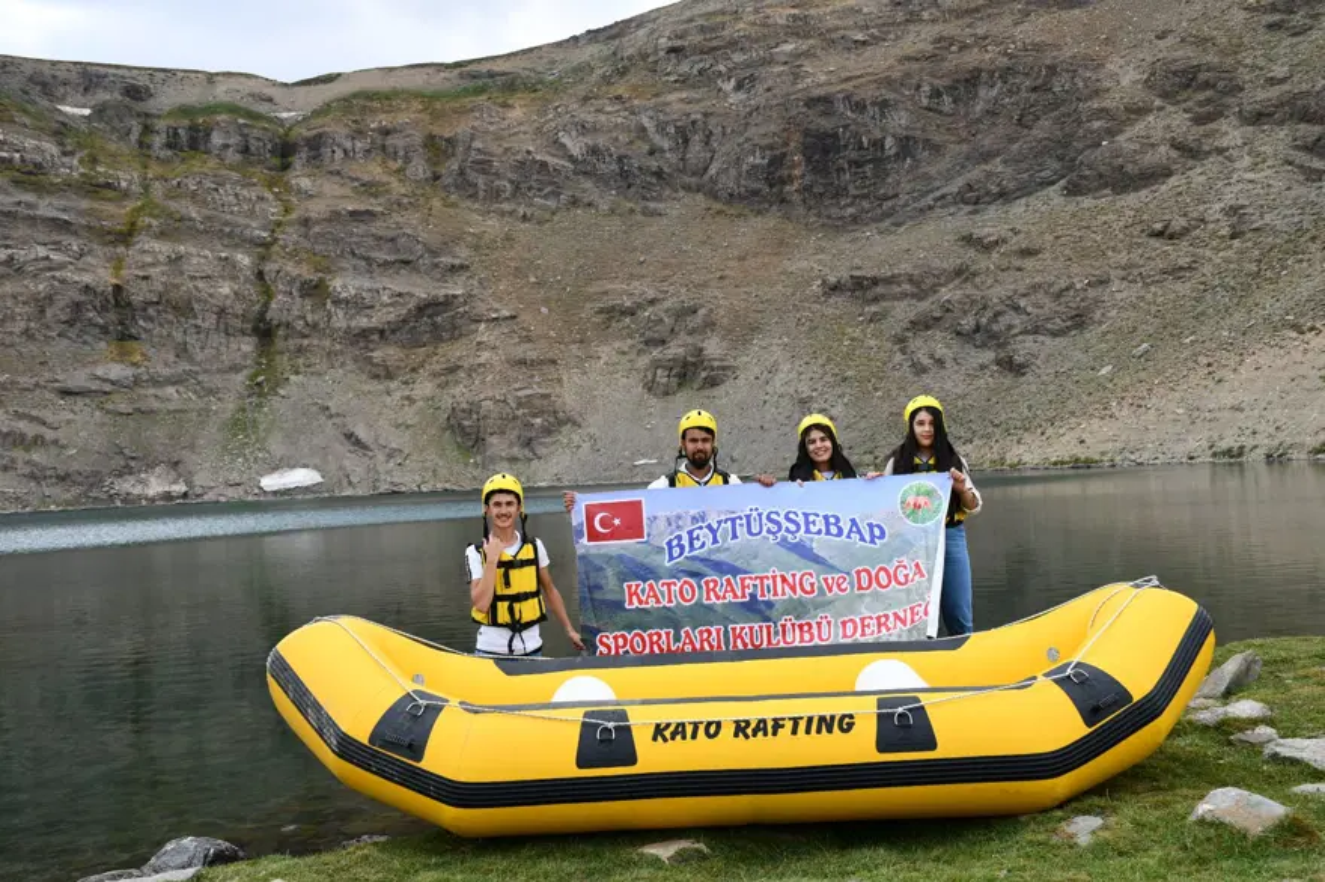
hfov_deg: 53.1
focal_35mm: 36
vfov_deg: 36.8
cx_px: 662
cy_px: 441
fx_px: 1324
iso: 100
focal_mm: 24
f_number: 8
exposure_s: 1/250
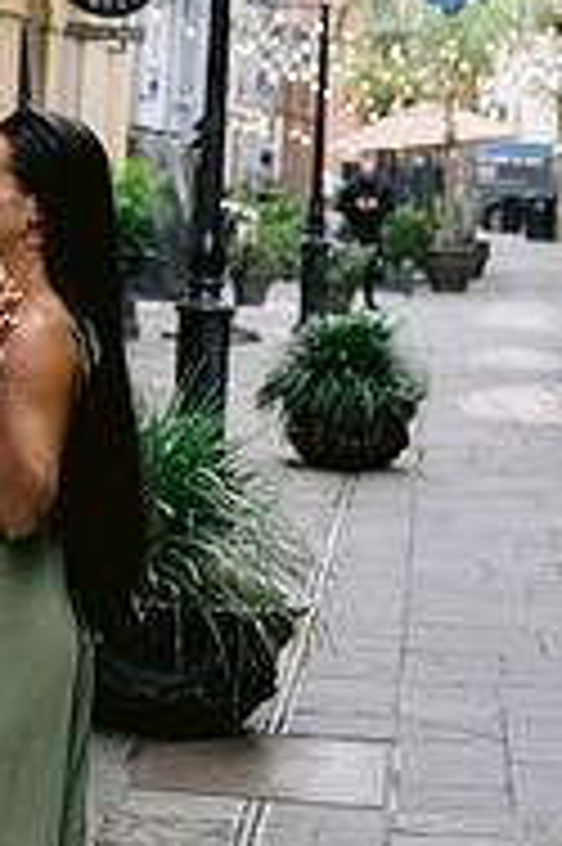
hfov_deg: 11.2
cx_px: -85
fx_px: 2815
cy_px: 378
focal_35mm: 120
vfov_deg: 17.1
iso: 640
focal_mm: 50
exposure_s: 1/160
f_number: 4
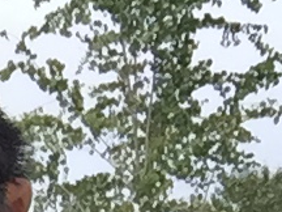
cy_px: 467
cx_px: -426
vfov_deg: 7.6
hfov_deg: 9.4
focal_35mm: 184
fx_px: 1499
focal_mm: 2.65
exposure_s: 1/769
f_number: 2.2
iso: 32
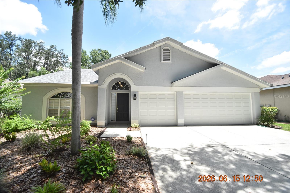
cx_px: 145
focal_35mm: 15
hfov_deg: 100.4
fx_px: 121
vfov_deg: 77.3
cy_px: 96
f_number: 3.5
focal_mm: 10
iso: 800
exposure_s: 1/3000
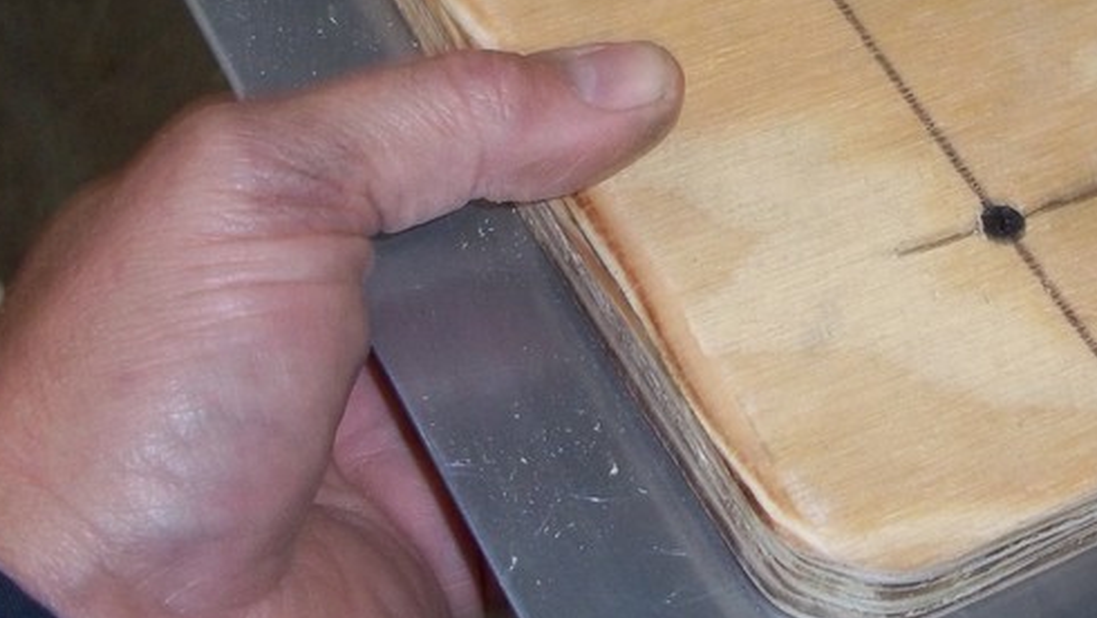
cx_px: 864
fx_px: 1862
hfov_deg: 32.0
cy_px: 116
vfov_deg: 18.6
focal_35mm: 64
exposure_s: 1/30
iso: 160
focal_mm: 6.5
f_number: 3.1
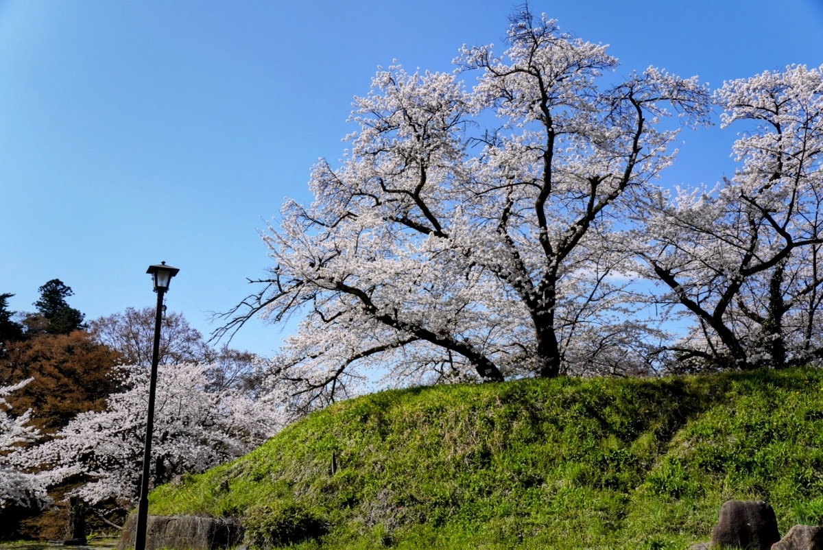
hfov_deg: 61.9
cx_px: 412
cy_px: 275
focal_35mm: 30
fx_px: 686
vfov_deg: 43.7
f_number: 5.6
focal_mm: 20
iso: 320
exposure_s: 1/2000
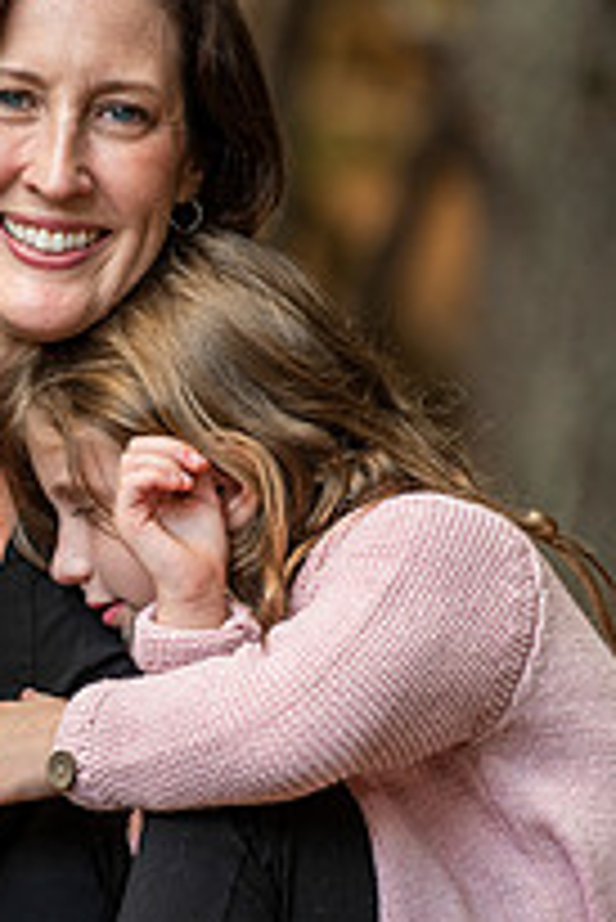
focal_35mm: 438
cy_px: 558
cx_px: 72
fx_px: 11222
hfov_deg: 3.1
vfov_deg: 4.7
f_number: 4
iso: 250
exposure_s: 1/125
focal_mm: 200
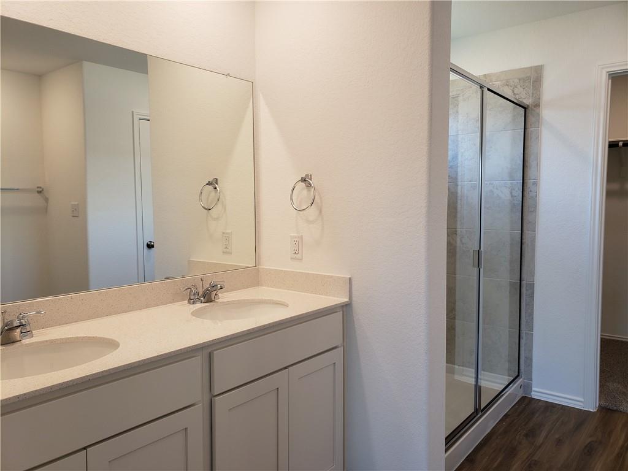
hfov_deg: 67.3
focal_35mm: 26
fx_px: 472
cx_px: 314
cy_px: 236
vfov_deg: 53.1
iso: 80
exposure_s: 1/60
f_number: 2.4
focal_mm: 4.3
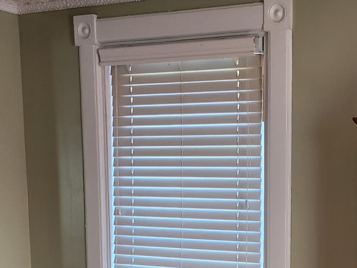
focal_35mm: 76
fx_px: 784
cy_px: 331
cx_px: 317
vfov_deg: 18.3
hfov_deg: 24.9
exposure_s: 1/120
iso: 320
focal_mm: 5
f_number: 1.8
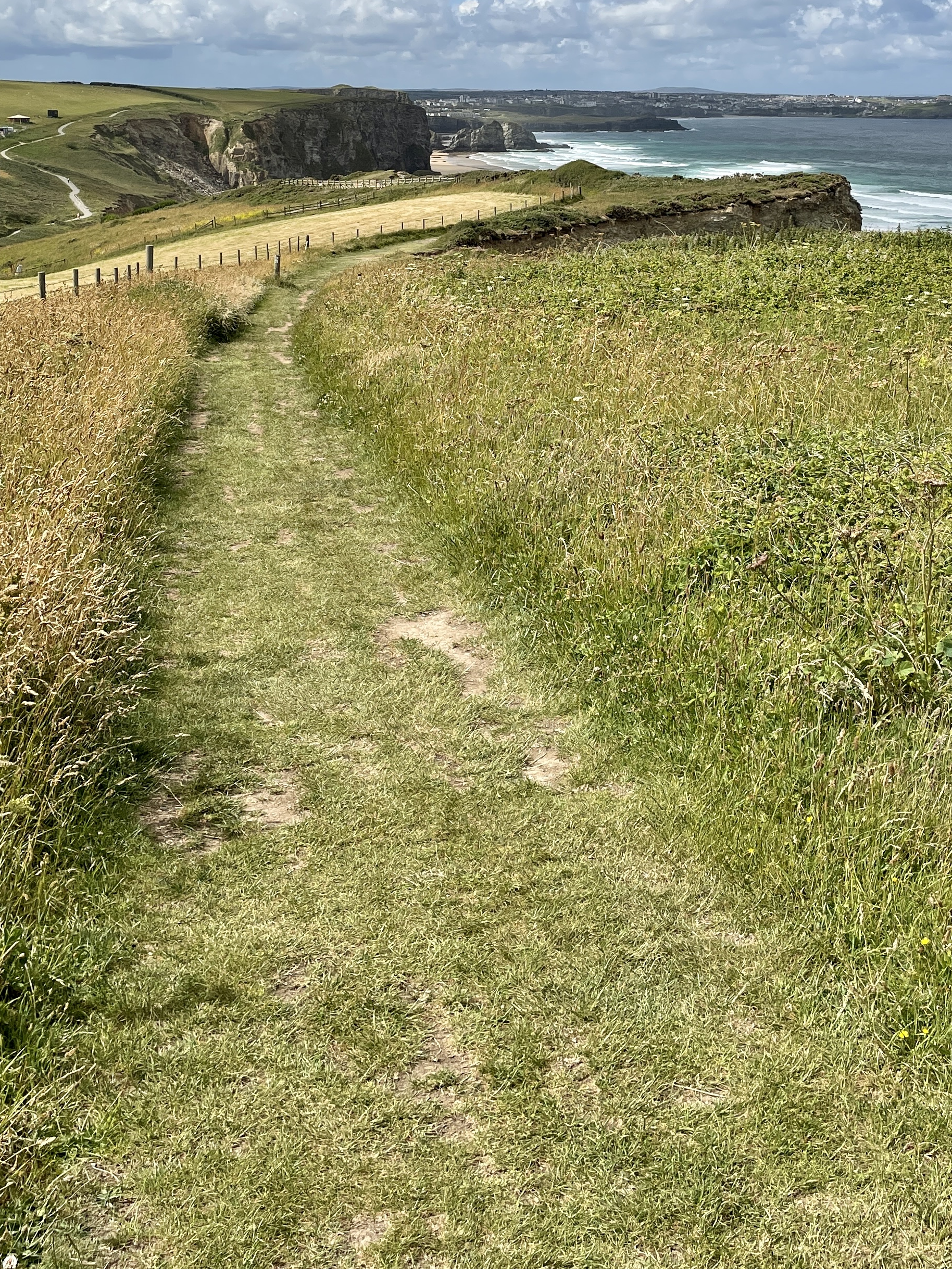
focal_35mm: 43
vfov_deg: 41.9
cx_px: 501
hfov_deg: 33.6
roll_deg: -0.3
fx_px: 1577
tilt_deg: -4.9
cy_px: 253
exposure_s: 1/5291
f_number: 1.6
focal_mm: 4.2
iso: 32
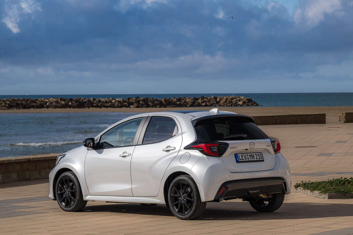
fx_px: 1177
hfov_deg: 17.1
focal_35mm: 120
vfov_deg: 11.4
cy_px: 118
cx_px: 176
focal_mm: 120
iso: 100
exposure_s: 1/500
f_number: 10
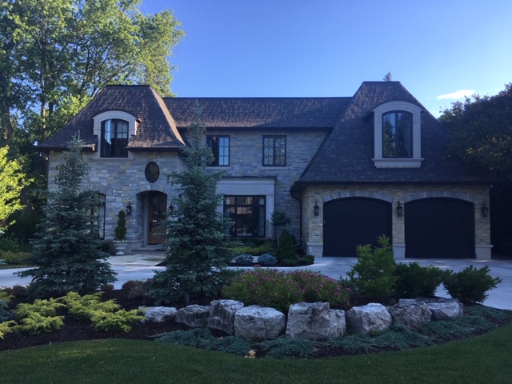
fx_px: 429
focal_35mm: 29
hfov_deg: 61.7
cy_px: 192
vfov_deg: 48.2
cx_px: 256
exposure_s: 1/463
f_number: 2.2
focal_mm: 4.15
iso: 25
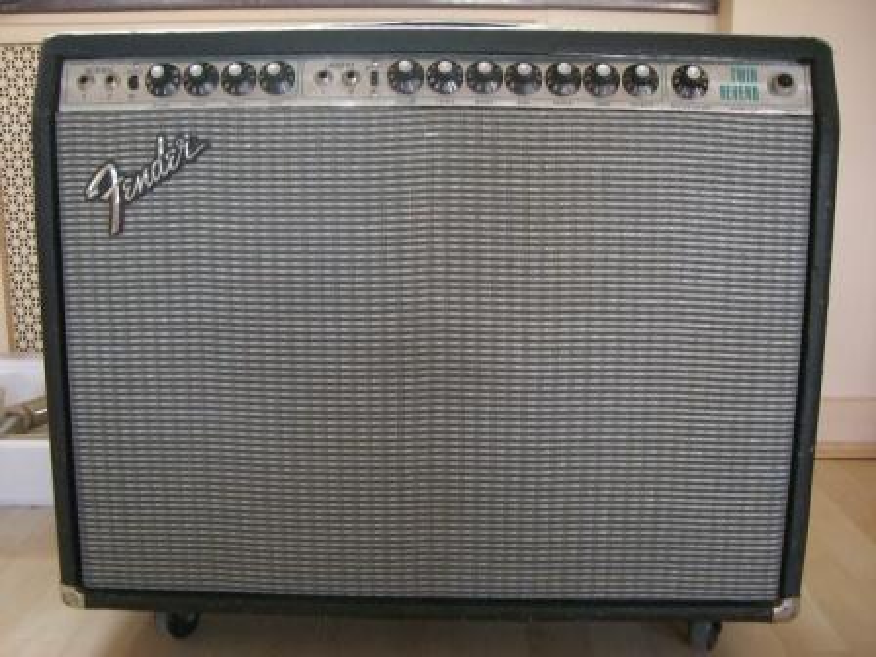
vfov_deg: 37.7
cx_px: 438
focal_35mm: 38
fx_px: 962
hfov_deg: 49.0
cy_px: 328
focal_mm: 6.2
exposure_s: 1/50
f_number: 2.7
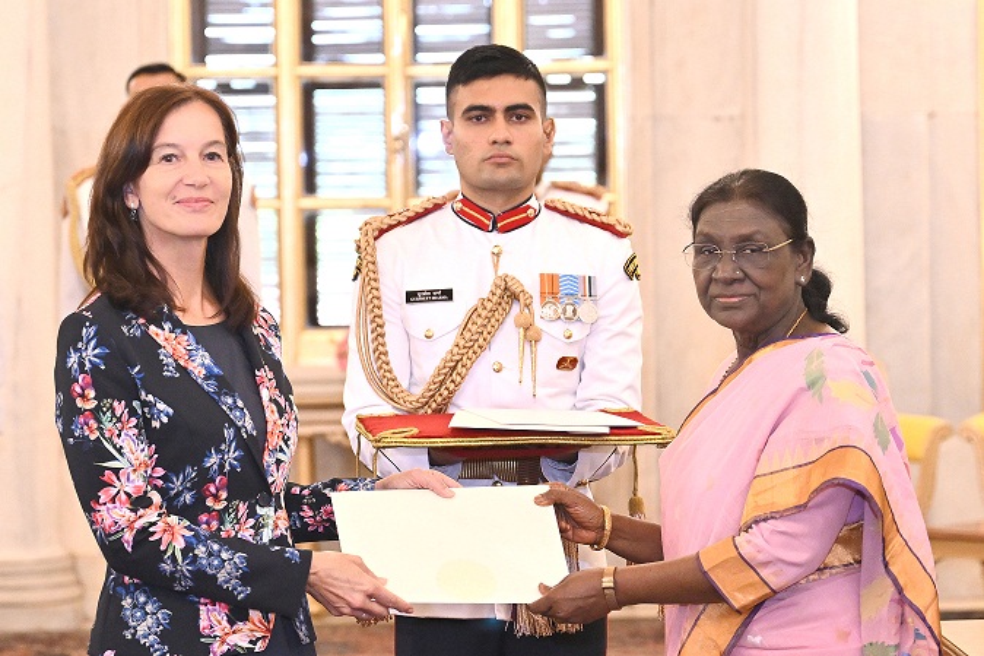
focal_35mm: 105
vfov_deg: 13.0
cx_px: 492
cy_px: 328
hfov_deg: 19.5
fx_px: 2869
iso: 1600
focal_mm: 70
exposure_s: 1/200
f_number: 2.8
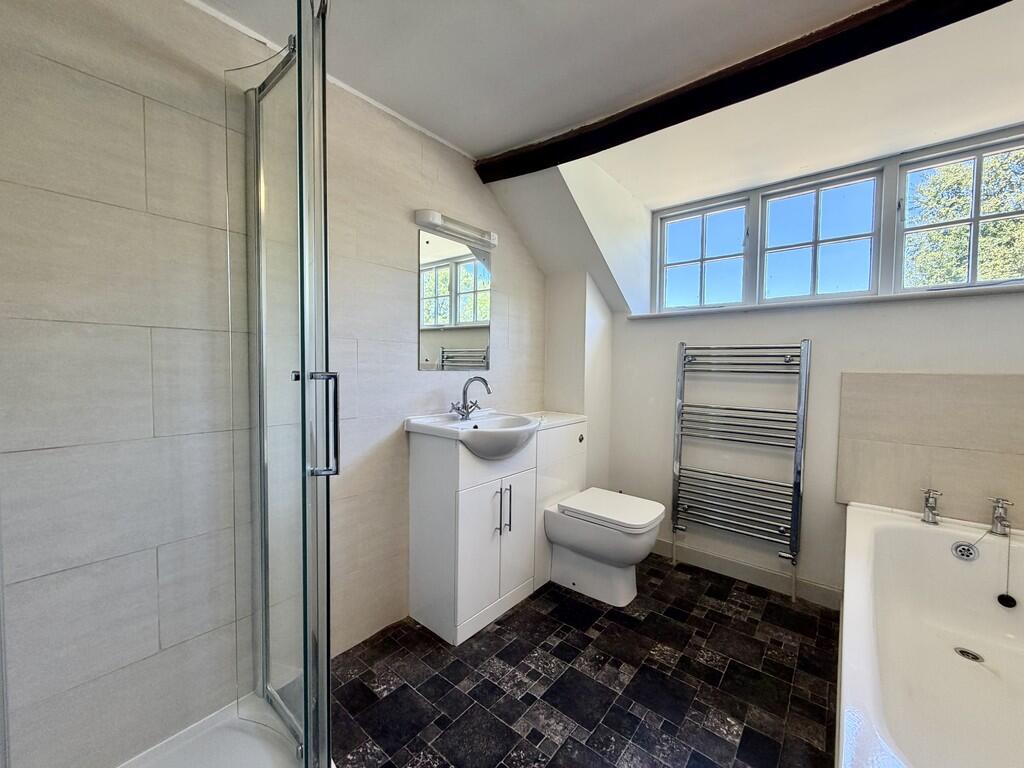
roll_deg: +0.2
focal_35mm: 14
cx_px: 512
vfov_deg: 85.7
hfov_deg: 102.1
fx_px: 414
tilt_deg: -2.4
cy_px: 384
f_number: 2.2
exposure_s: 1/100
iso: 125
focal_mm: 2.22
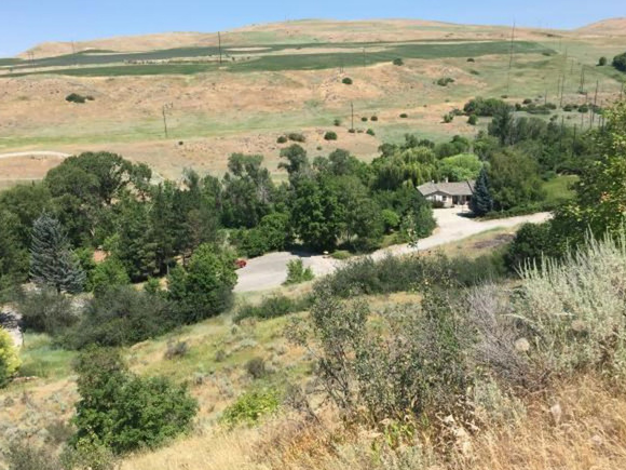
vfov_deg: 44.1
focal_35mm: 32
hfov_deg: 56.8
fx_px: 579
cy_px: 256
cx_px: 302
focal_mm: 4.15
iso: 32
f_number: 2.2
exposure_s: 1/1464
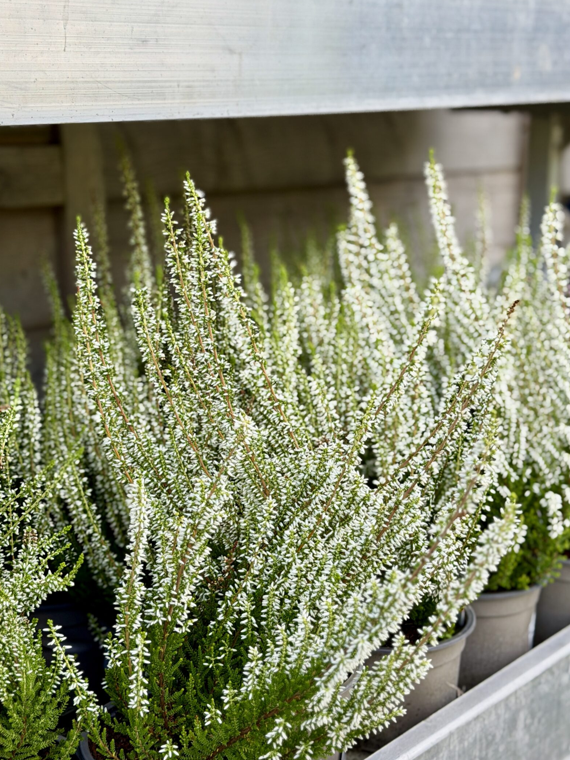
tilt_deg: -12.4
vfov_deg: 32.7
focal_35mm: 59
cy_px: 389
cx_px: 255
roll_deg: +0.0
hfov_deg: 24.8
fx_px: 1295
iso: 64
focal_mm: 6.76
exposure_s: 1/636
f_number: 1.78
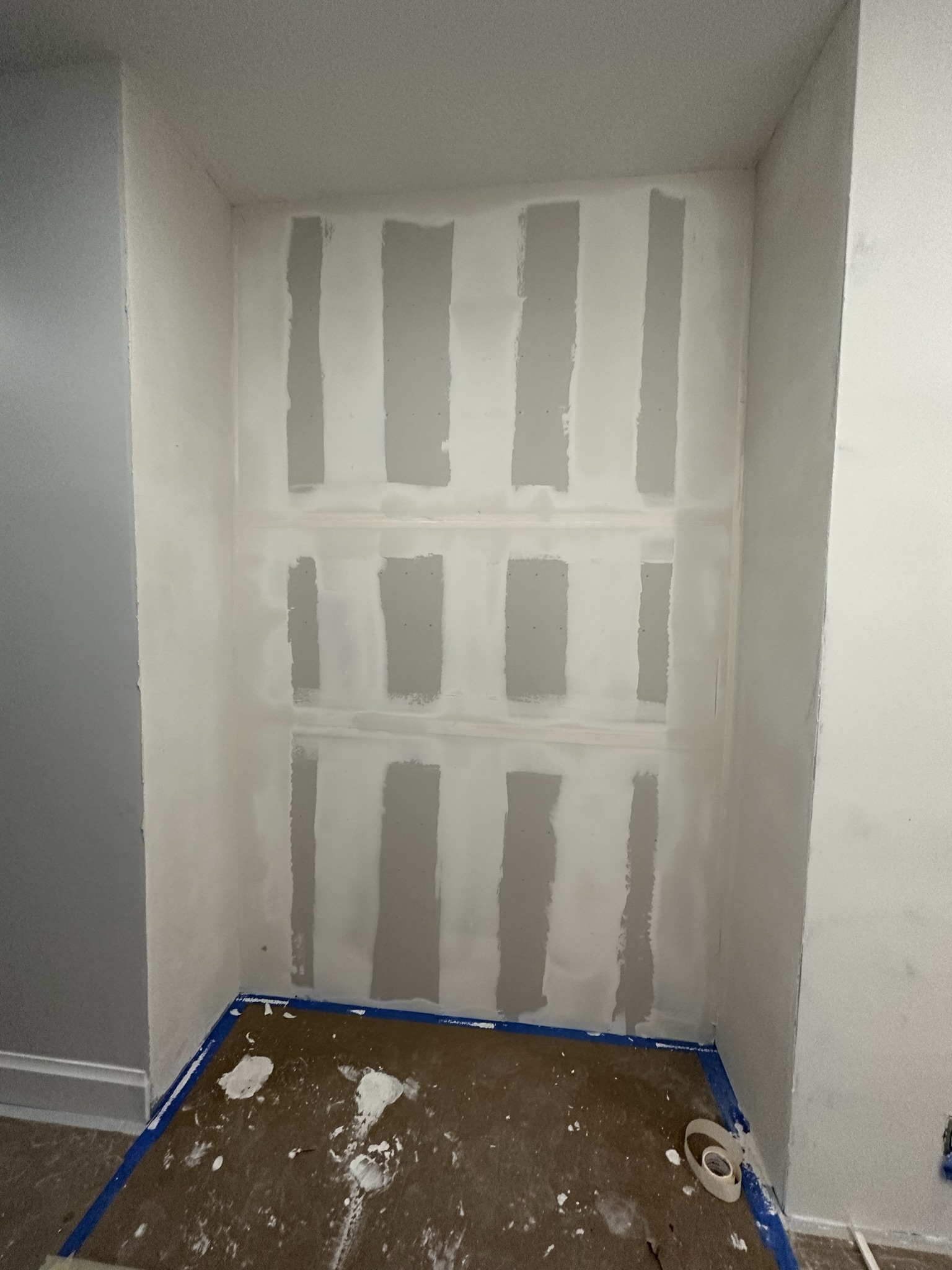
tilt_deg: -3.5
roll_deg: -1.2
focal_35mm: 14
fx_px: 513
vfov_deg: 102.1
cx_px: 476
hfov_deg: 85.7
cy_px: 635
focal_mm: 2.22
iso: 250
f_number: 2.2
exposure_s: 1/60
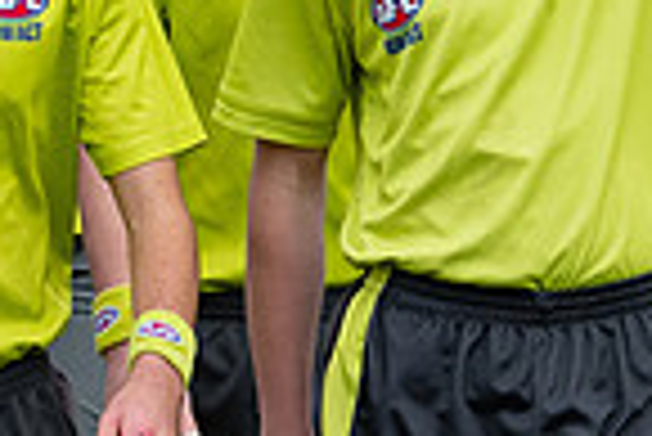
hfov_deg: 3.2
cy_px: -144
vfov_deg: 2.2
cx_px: 459
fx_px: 11512
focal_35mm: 635
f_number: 3.5
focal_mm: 70
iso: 360
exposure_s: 1/1000
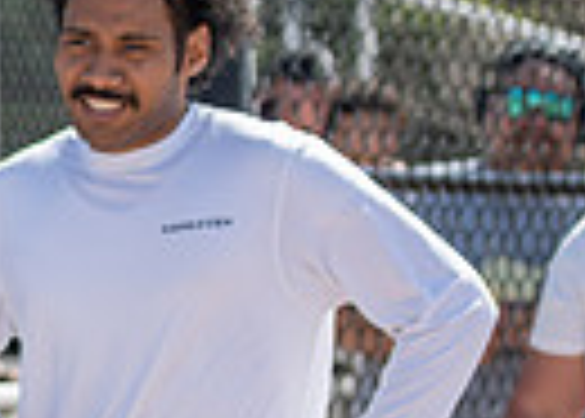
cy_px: 414
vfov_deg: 4.1
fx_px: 5868
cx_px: -609
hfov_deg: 5.6
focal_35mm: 353
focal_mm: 70
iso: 100
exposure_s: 1/1250
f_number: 2.8
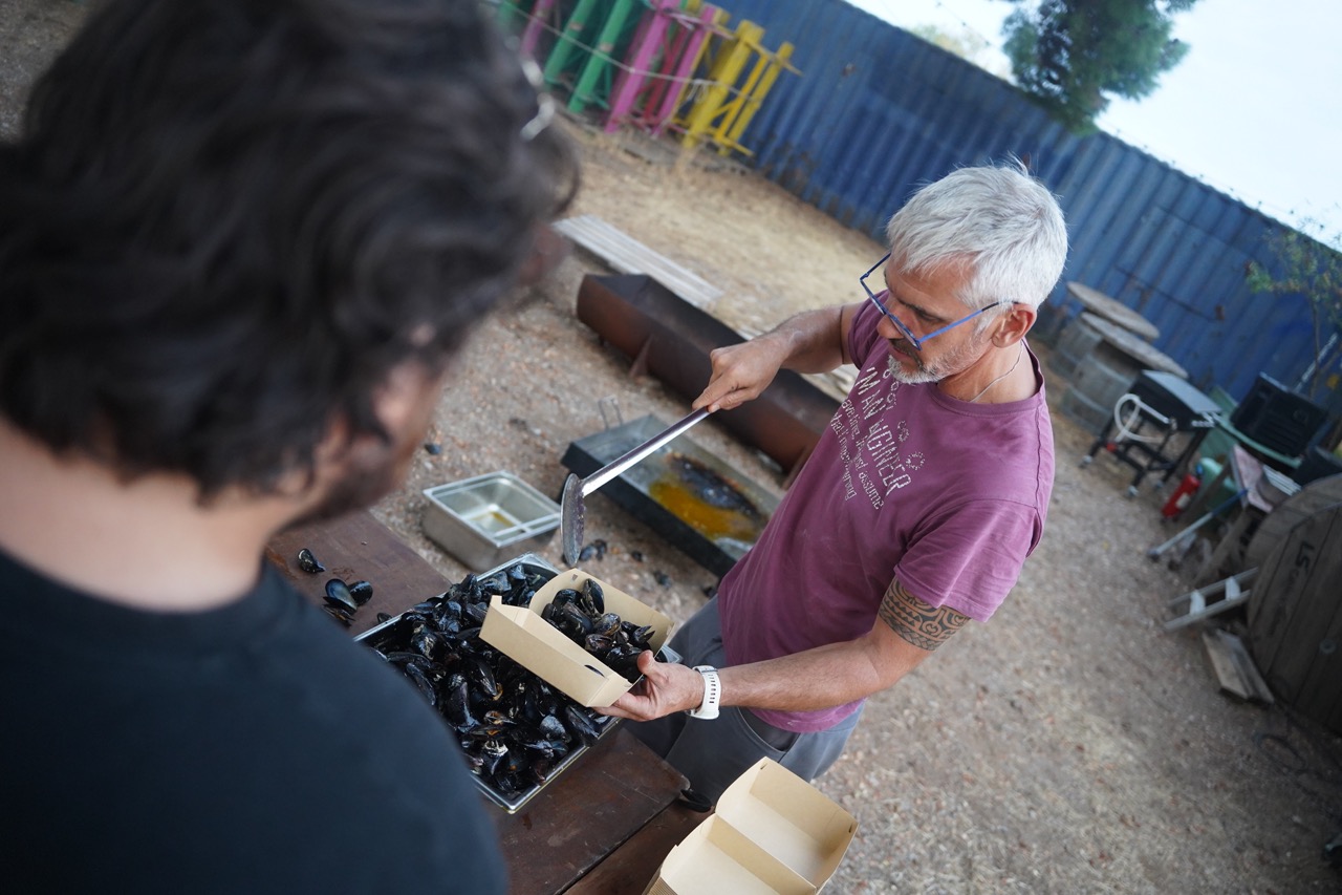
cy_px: 448
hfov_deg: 65.5
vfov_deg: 46.4
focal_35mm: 28
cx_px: 671
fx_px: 1044
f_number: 2.8
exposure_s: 1/160
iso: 3200
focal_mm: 28
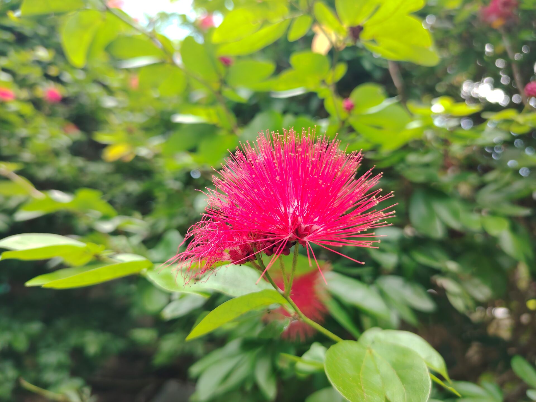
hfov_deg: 71.6
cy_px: 201
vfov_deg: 56.8
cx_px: 268
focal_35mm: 24
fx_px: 372
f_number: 1.75
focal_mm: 5.25
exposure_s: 1/100
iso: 272
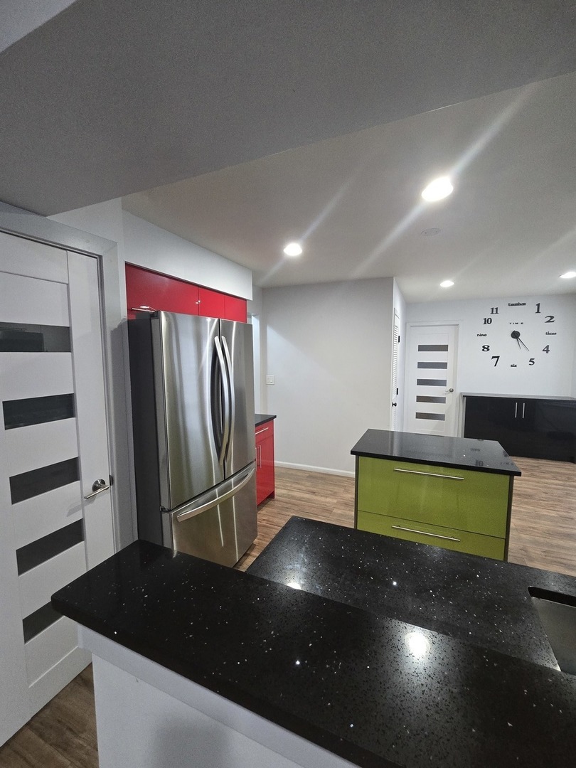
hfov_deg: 89.9
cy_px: 384
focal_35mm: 13
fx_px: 288
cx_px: 288
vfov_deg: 106.2
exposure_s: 1/60
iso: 500
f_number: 2.2
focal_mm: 2.2
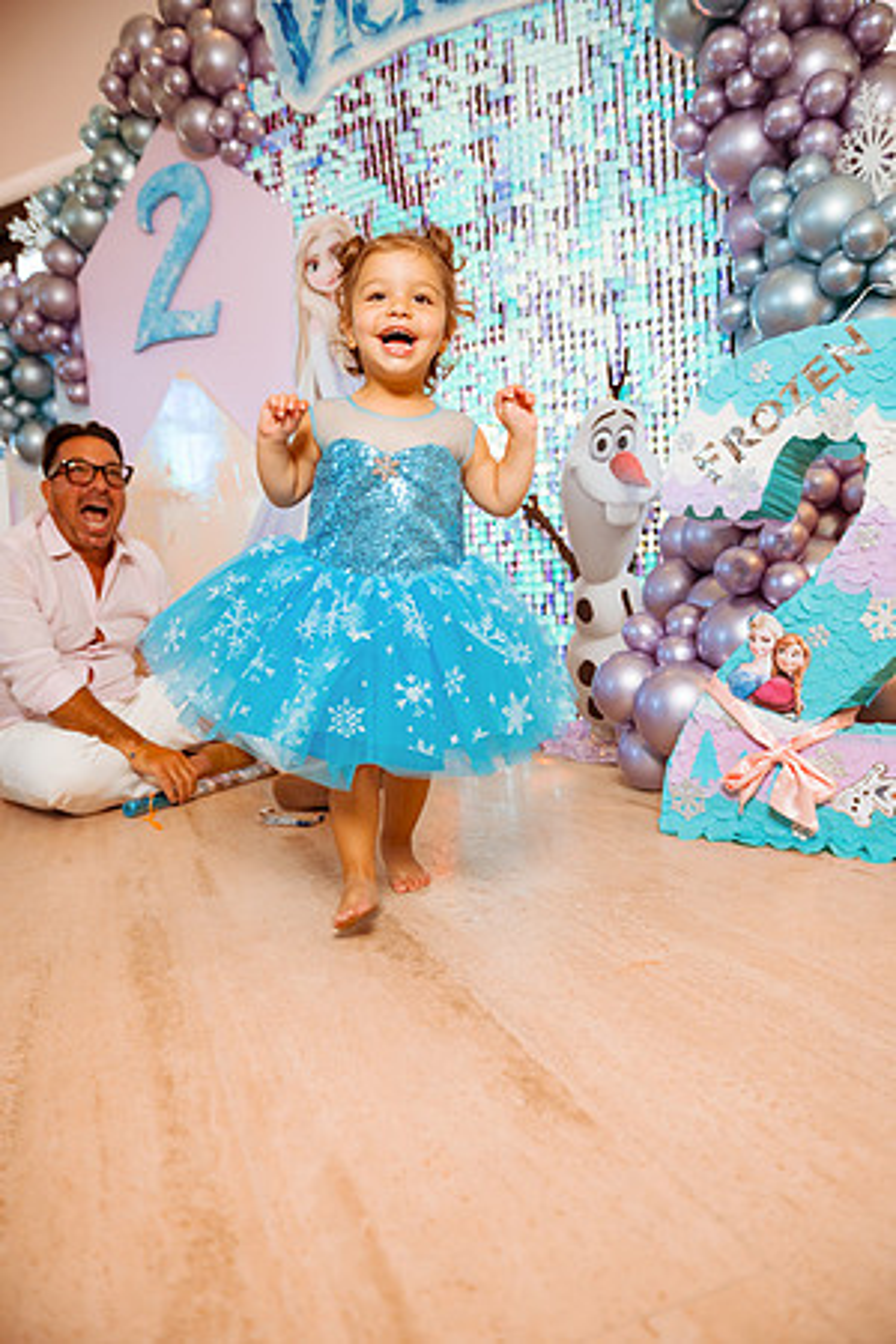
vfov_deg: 73.7
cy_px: 672
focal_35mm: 24
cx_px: 448
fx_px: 896
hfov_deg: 53.1
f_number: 3.5
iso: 800
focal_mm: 24
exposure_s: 1/400
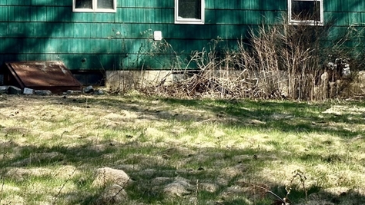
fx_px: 1094
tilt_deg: +5.8
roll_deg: +0.4
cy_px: -68
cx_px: 137
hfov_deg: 18.9
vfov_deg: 10.5
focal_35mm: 113
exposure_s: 1/1433
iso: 64
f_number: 1.78
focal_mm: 6.86
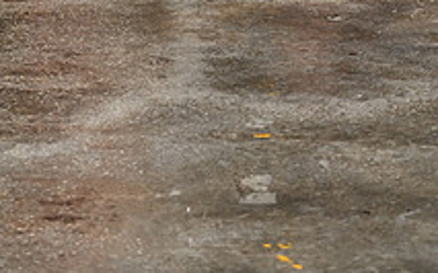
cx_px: 58
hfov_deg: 10.8
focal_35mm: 194
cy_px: -318
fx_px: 2315
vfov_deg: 6.5
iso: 1000
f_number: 6.3
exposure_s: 1/125
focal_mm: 70
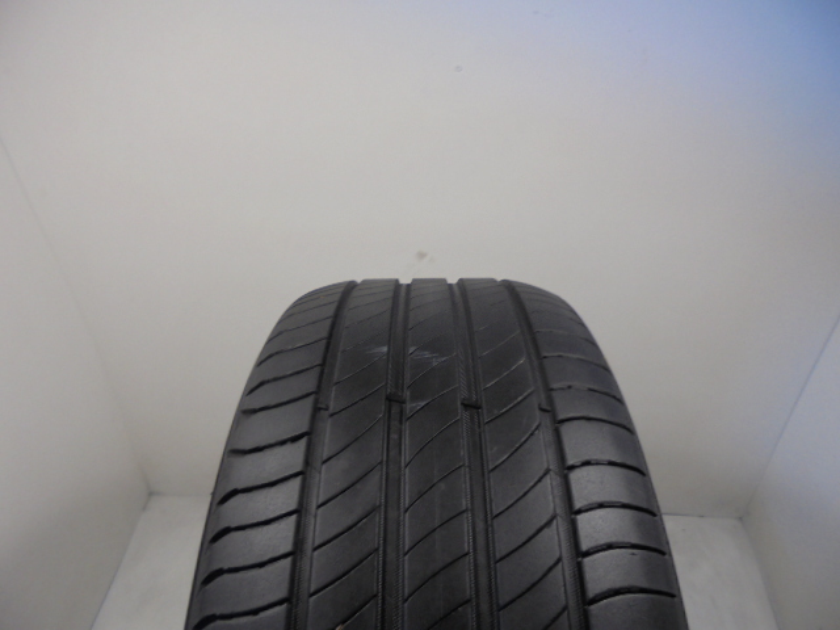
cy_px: 315
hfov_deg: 67.3
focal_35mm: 26
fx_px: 631
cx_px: 420
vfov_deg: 53.1
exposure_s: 1/30
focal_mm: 4.6
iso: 100
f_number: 3.5
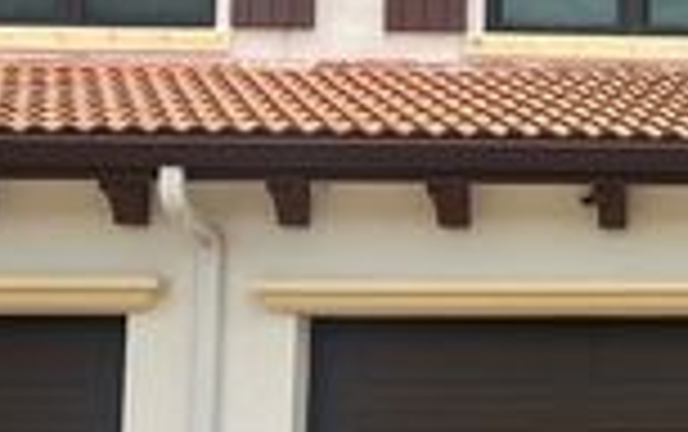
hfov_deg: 20.5
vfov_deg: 14.5
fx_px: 1689
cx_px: 958
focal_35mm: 90
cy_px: 286
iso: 50
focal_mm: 5.7
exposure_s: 1/2841
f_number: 1.5
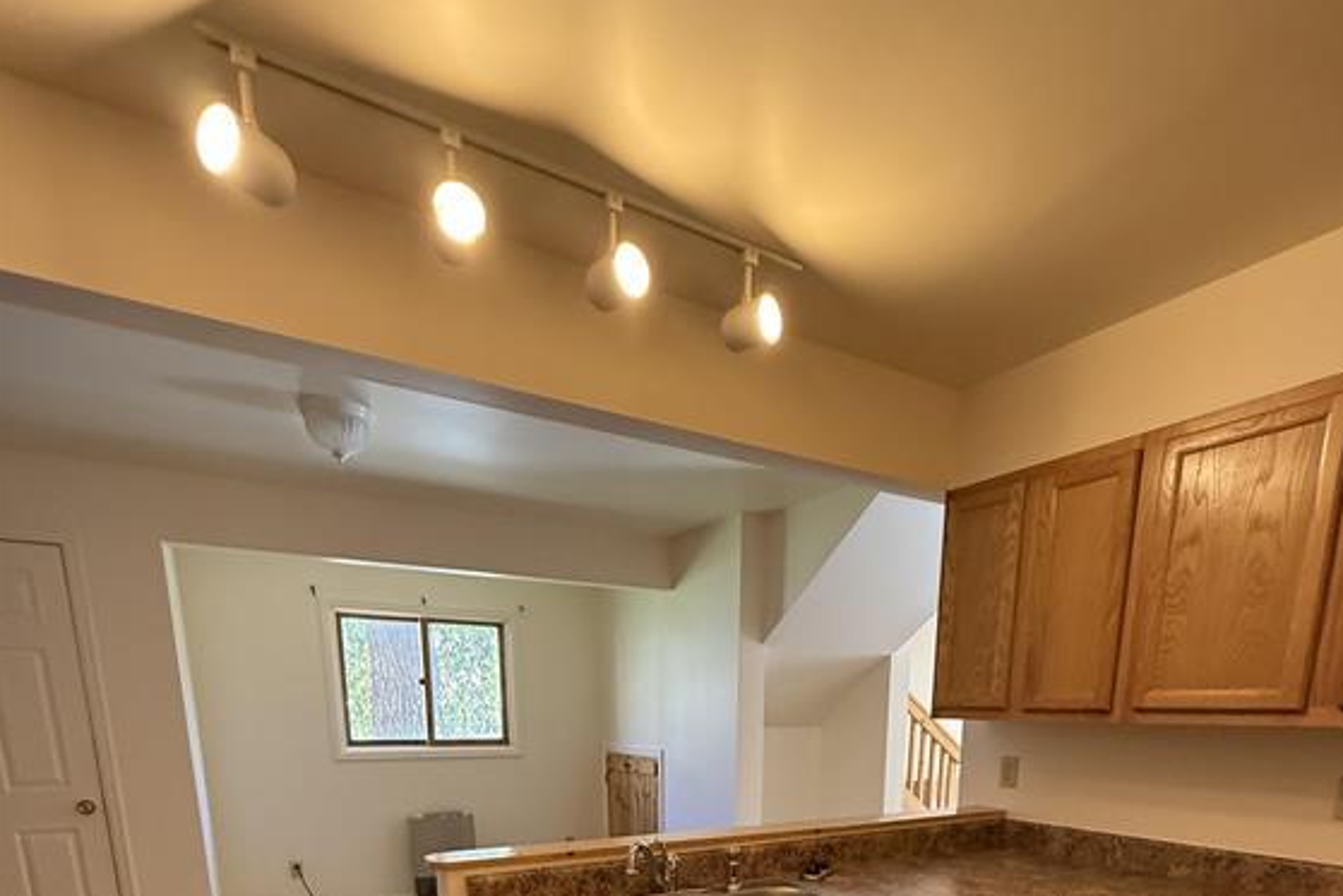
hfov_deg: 83.9
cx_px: 687
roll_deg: -0.1
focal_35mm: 20
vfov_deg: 51.2
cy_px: 874
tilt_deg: -11.5
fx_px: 746
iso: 500
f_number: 2.2
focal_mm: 2.22
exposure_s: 1/120
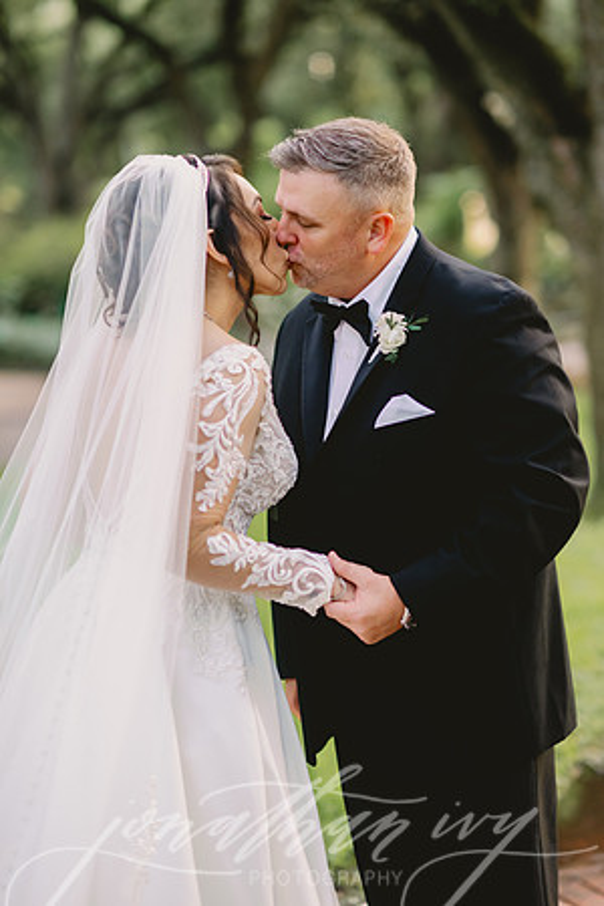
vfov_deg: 23.9
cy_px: 453
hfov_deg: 16.1
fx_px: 2139
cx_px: 302
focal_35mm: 85
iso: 1250
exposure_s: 1/400
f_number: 2
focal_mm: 85
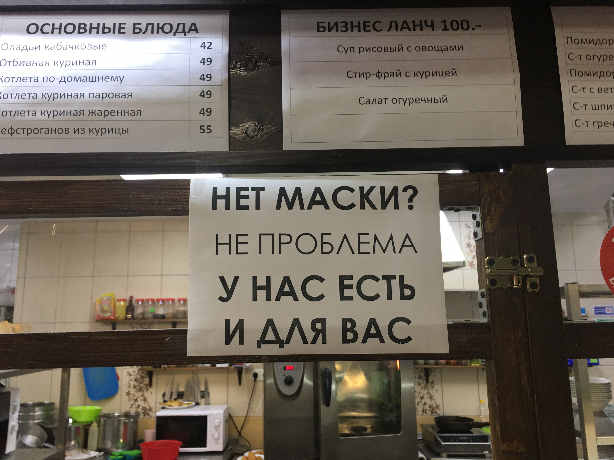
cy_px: 230
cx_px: 307
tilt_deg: +10.5
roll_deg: +1.0
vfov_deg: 48.2
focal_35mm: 29
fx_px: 514
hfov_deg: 61.7
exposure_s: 1/17
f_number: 2.2
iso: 50
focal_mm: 4.15
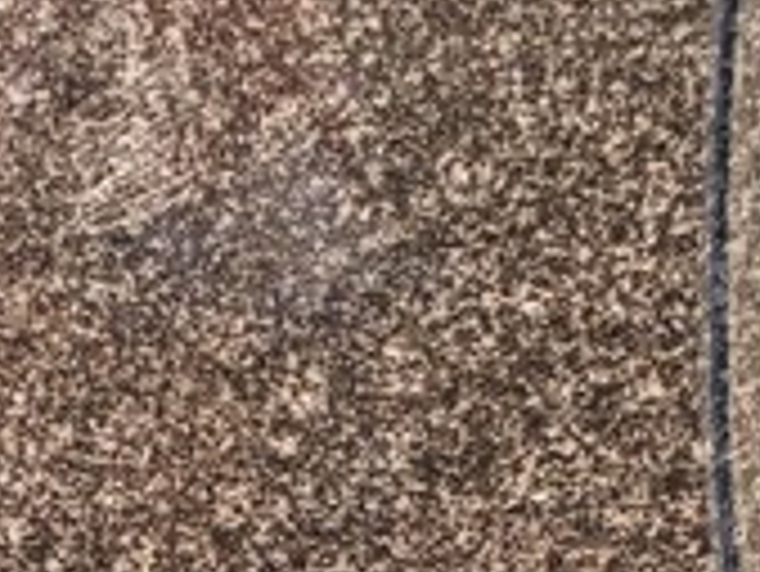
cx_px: -378
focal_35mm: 128
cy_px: 1225
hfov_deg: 14.4
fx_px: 2812
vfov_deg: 10.5
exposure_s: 1/250
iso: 100
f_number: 1.9
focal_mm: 5.52
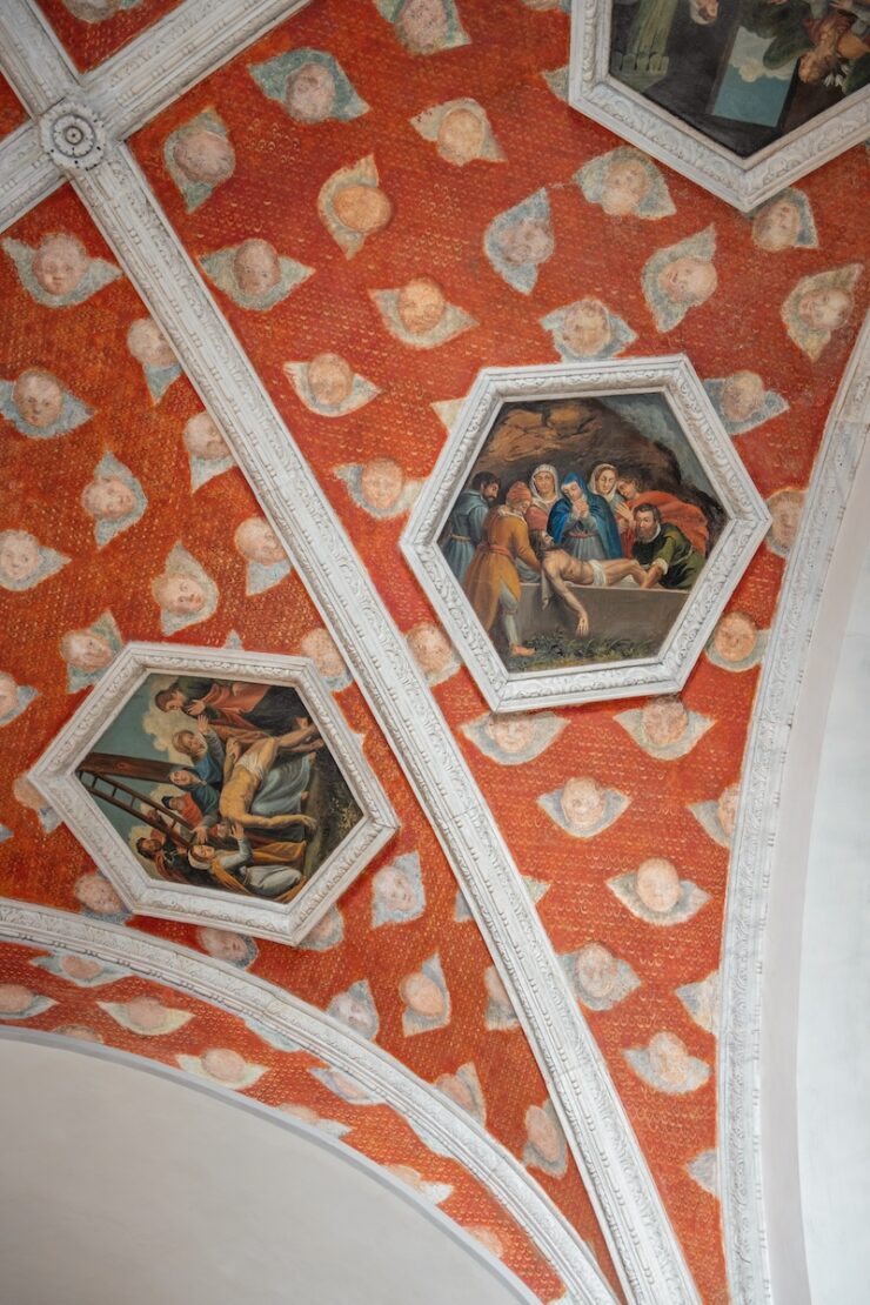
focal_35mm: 50
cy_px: 652
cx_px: 435
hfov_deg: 26.8
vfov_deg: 39.4
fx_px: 1823
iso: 500
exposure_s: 1/50
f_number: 2.8
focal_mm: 50.3
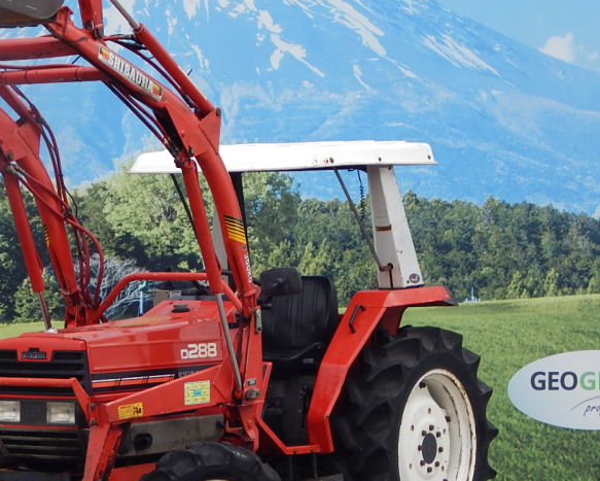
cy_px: 266
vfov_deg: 8.9
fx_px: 3091
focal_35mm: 174
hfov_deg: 11.1
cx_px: 203
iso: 125
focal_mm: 18.7
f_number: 4.5
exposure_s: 1/250
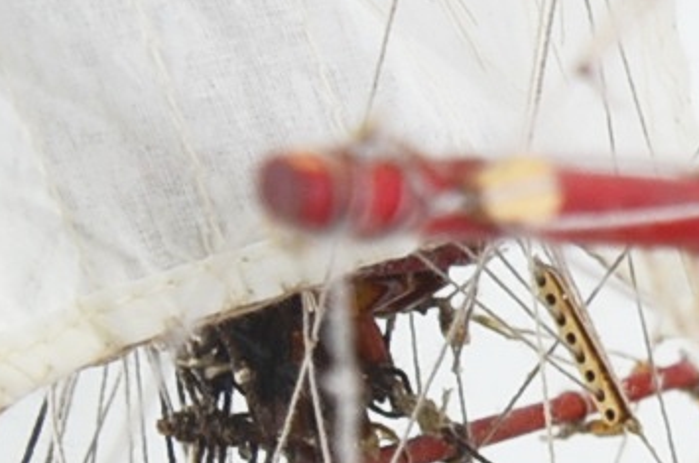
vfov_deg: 6.0
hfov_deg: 8.0
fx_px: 4030
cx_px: 2357
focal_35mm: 208
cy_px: 1444
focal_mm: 20
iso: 100
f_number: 4.5
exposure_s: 1/80
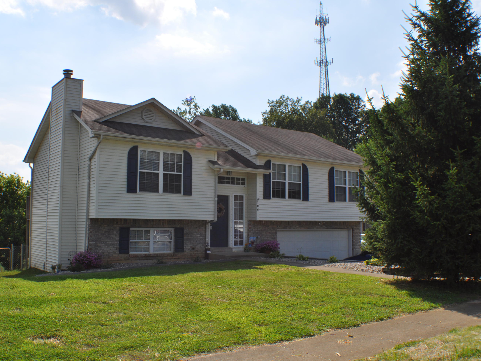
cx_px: 210
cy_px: 179
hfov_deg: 43.8
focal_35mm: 43
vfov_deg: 33.6
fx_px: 598
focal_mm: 26
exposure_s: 1/400
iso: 200
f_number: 10
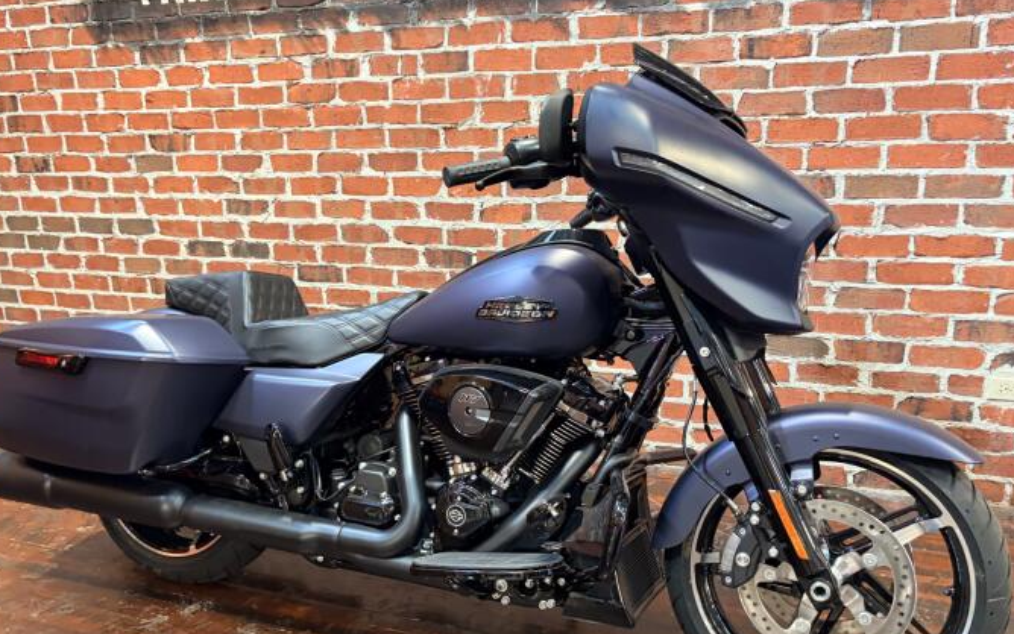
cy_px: 375
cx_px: 464
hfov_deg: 58.0
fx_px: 912
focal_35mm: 33
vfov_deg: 38.2
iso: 400
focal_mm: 5.96
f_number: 1.6
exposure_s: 1/60
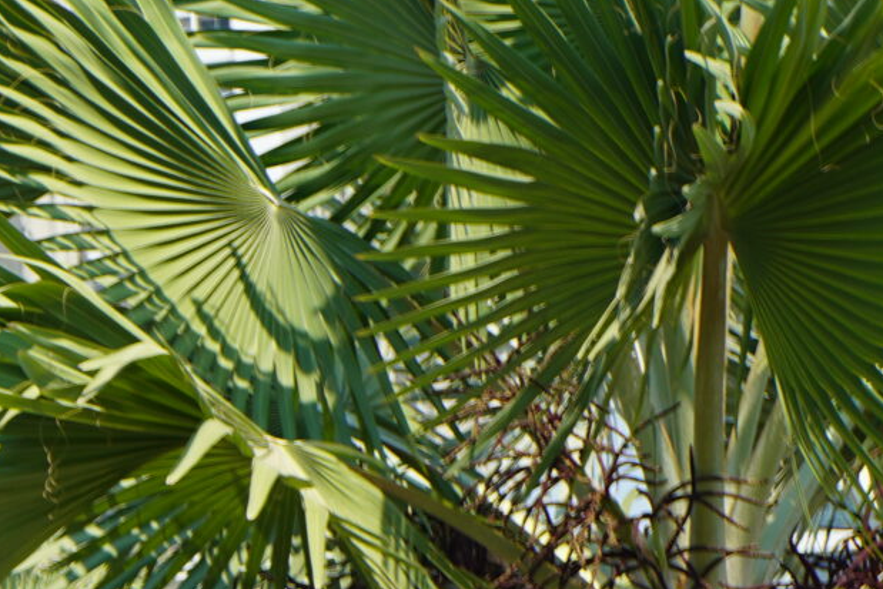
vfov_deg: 4.9
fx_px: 6795
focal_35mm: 277
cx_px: -882
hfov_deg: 7.2
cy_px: 899
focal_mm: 67
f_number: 5.6
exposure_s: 1/125
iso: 100
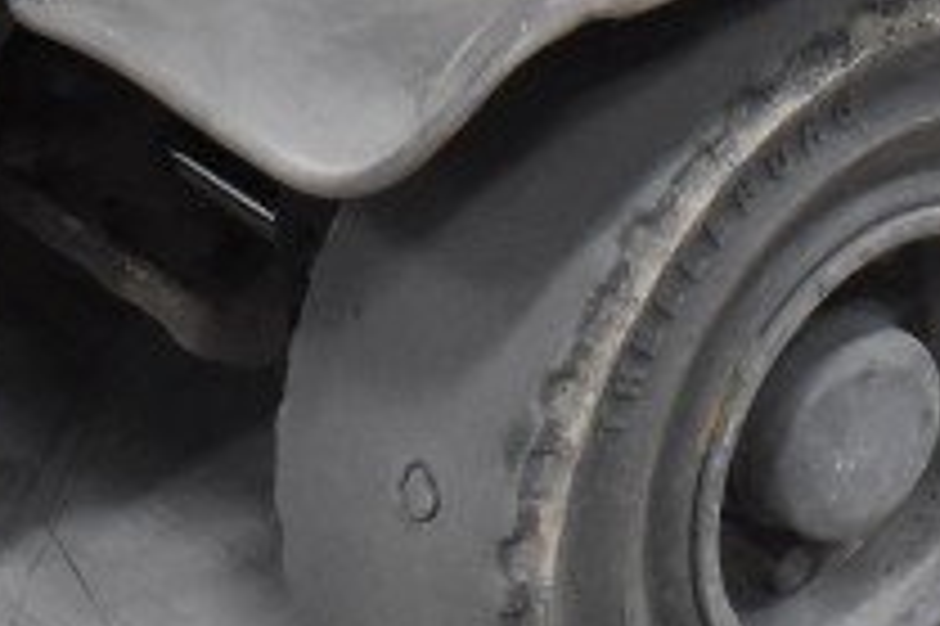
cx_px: 544
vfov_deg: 6.4
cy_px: -689
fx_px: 5401
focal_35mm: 207
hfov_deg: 9.9
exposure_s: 1/30
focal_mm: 24
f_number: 5
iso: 1600
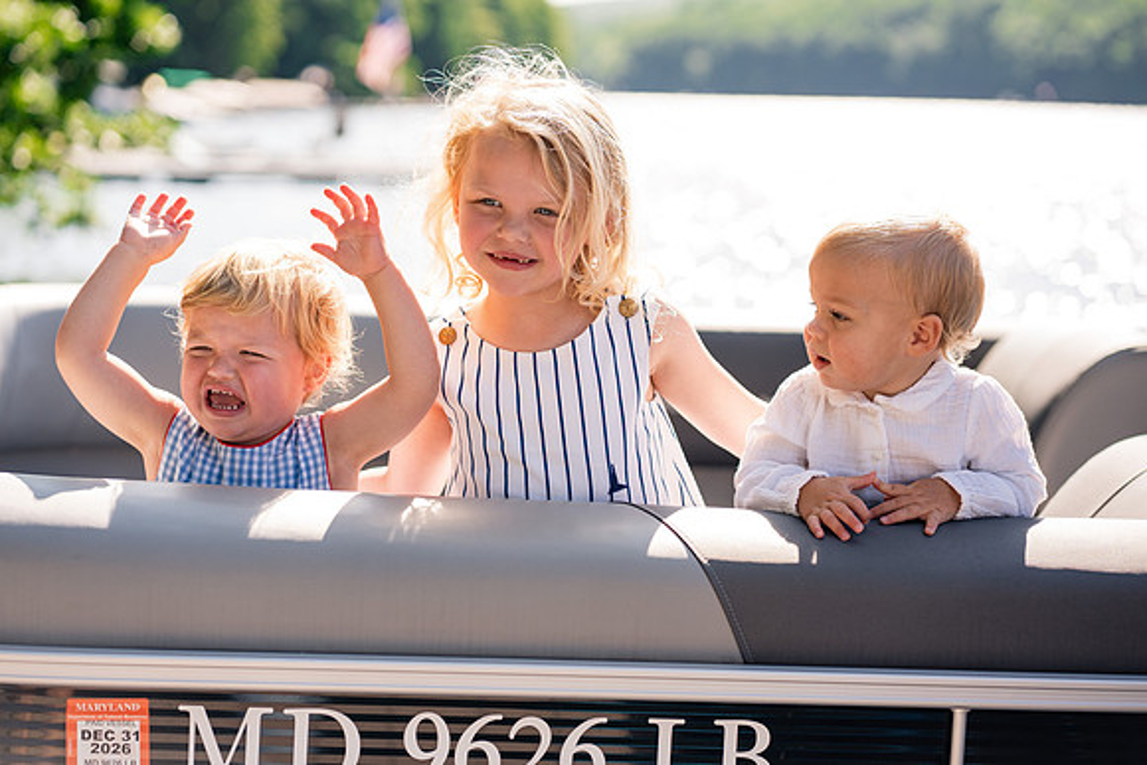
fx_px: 2709
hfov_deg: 23.9
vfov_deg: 16.1
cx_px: 574
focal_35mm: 85
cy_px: 382
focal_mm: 85
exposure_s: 1/1250
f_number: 3.2
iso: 320
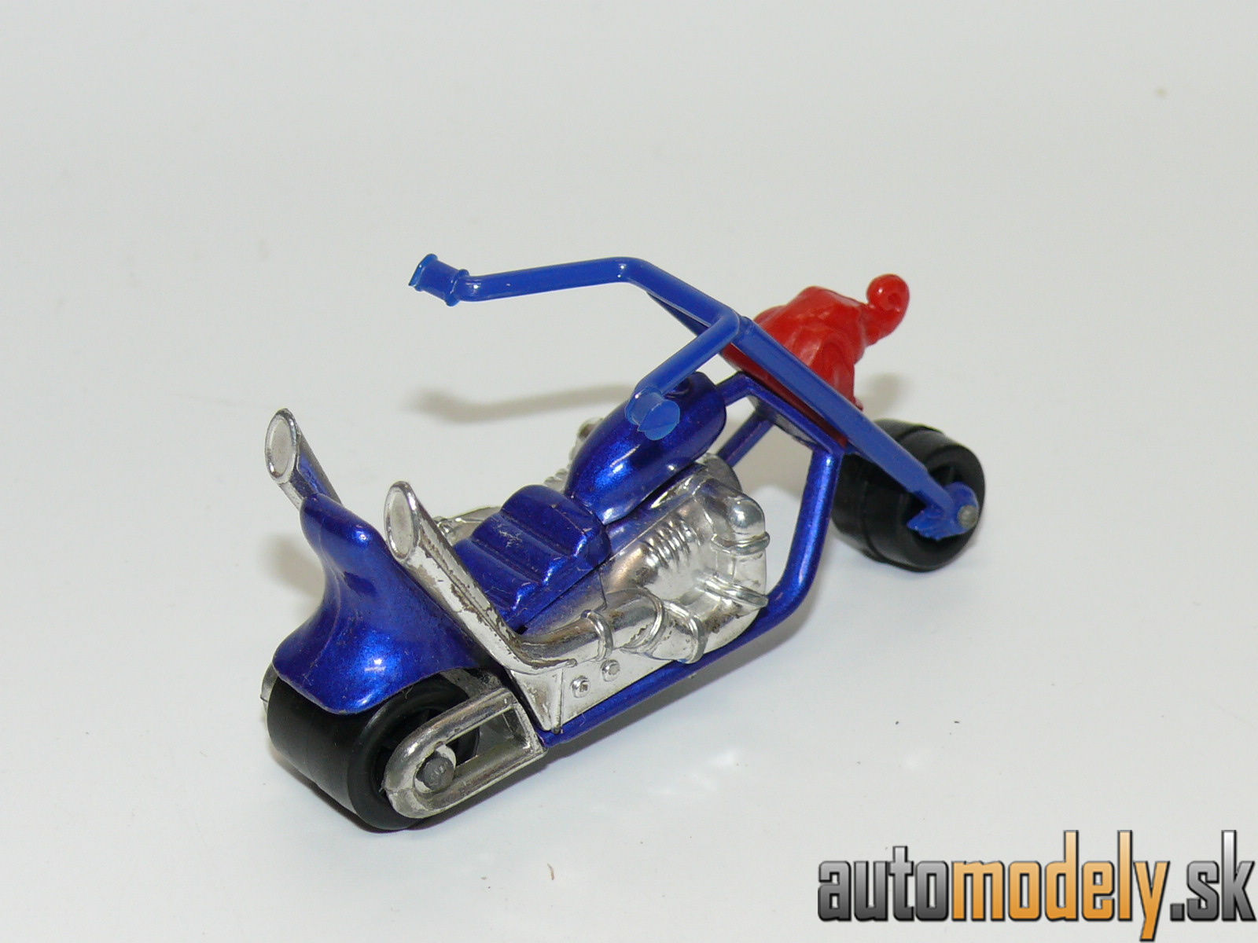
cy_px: 472
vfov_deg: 14.1
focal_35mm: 105
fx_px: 3816
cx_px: 629
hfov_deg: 18.7
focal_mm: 13.7
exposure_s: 1/30
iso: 100
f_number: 4
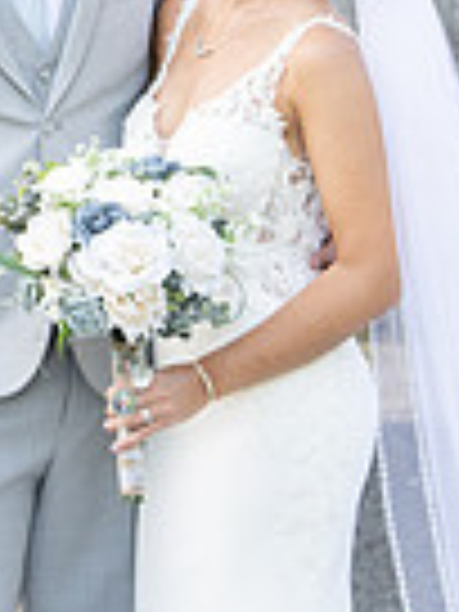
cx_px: 158
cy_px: -40
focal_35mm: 318
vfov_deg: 6.2
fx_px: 5622
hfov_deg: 4.7
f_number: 4.5
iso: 800
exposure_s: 1/250
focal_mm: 100
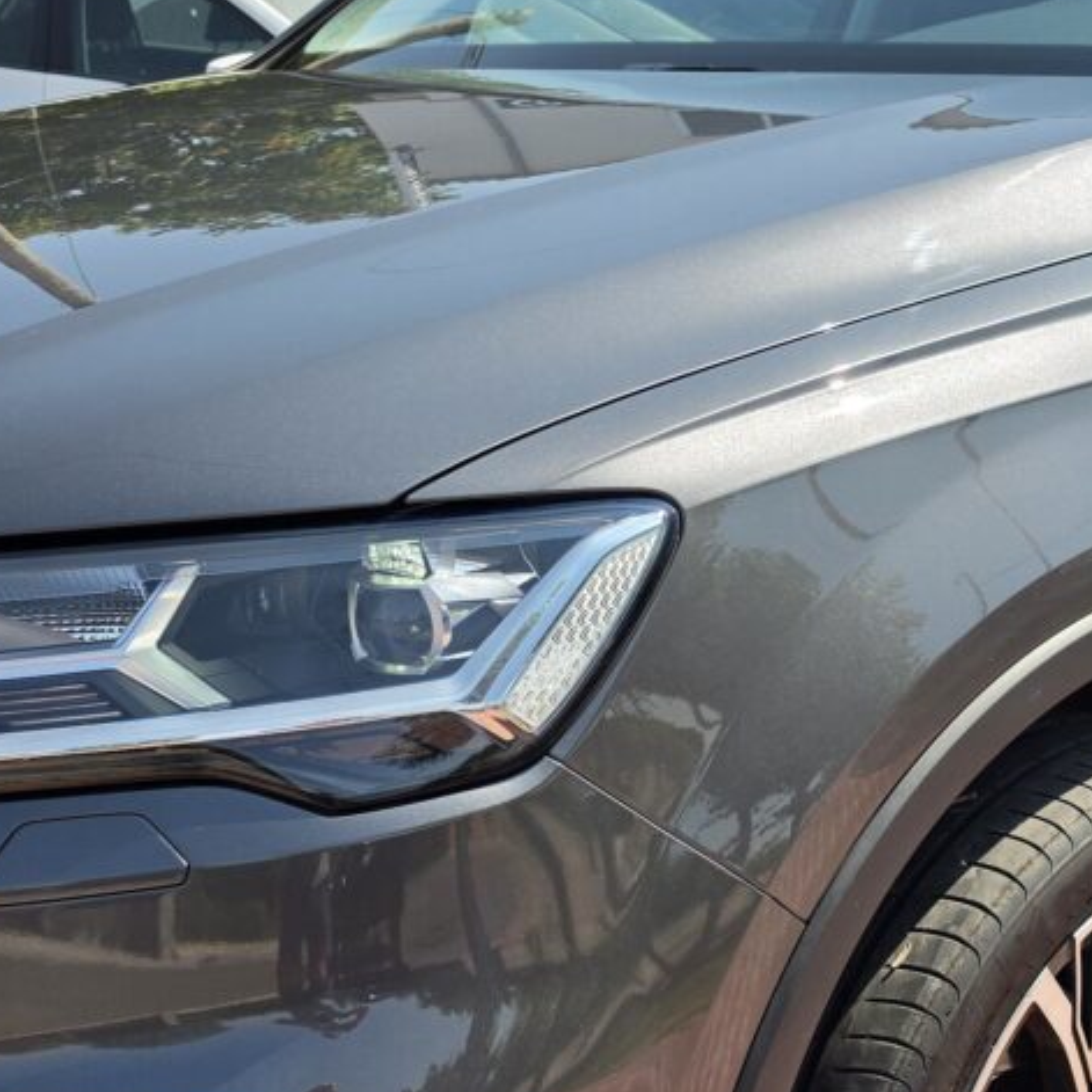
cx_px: 709
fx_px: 2463
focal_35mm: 69
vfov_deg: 25.0
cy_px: 582
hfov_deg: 24.9
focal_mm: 6.5
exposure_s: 1/4331
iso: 64
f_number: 1.4
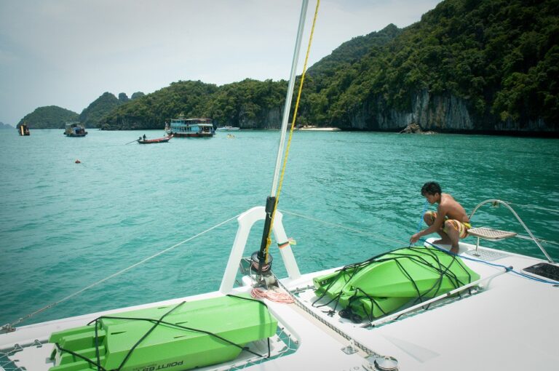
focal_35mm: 27
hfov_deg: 67.4
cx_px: 280
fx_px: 419
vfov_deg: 47.8
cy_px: 186
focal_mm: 18
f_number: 11
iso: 200
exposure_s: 1/640
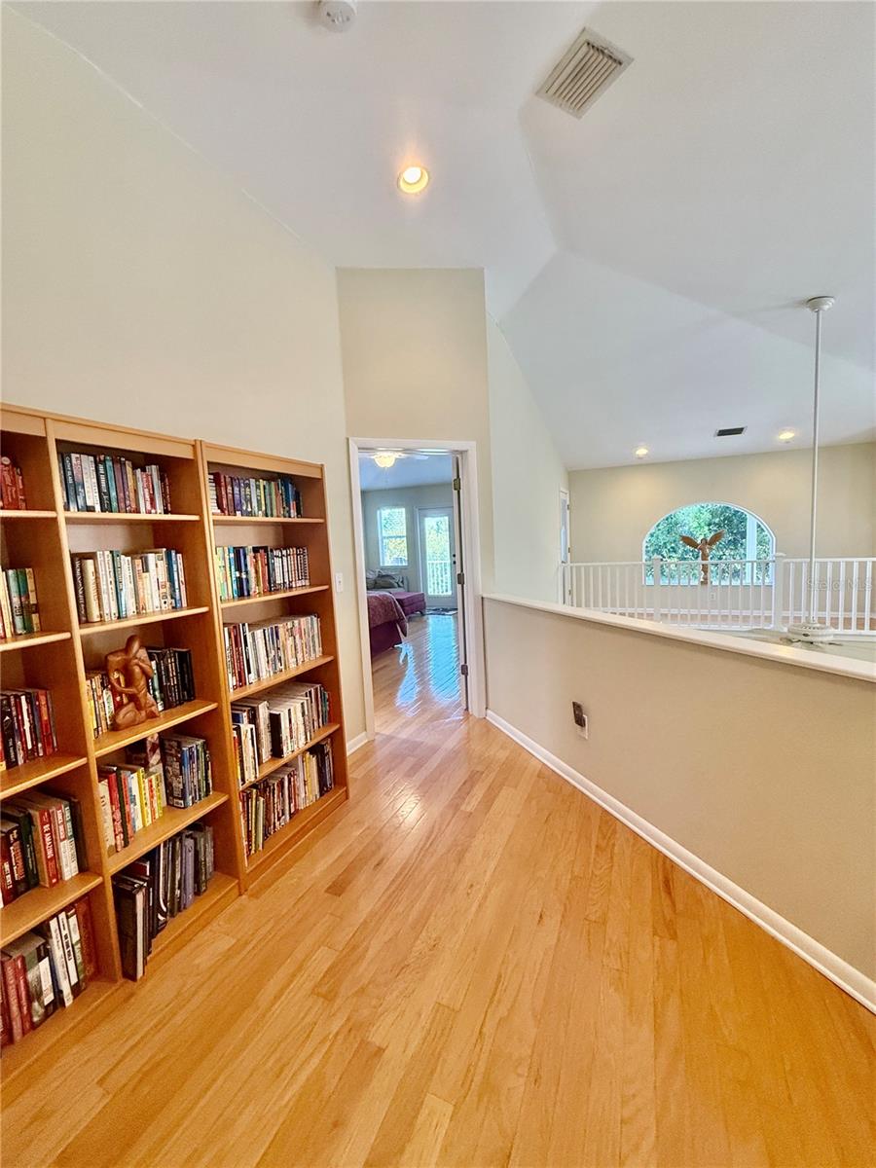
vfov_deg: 102.1
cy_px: 584
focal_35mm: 14
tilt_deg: -4.8
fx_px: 472
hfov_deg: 85.7
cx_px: 438
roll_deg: +3.2
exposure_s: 1/120
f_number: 2.2
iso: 320
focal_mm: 2.22
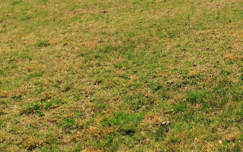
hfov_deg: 19.3
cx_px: 269
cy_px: -79
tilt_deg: -6.2
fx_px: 682
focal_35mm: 103
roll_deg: -1.9
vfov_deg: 12.1
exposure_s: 1/1323
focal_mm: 4.12
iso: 50
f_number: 2.4
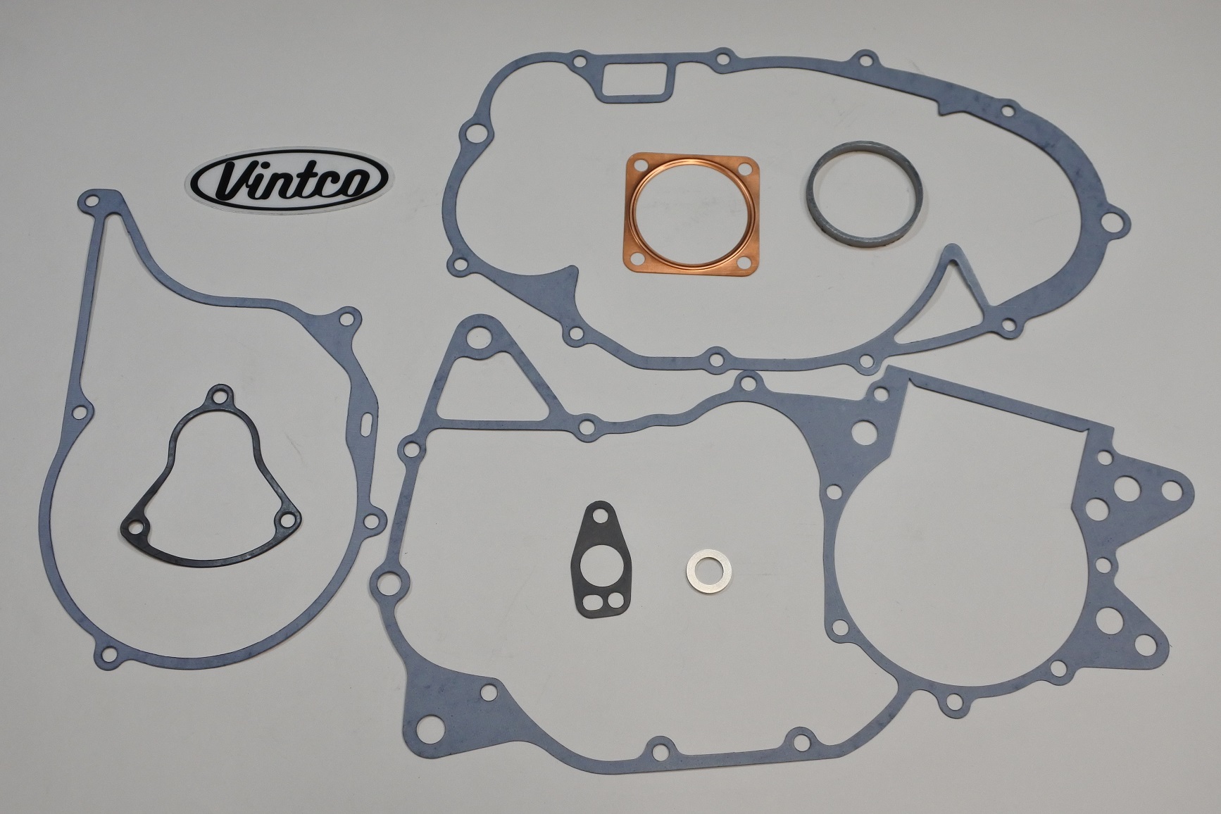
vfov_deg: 36.9
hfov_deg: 53.1
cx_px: 610
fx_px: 1221
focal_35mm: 36
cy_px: 407
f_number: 4
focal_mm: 13.4
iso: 400
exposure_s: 1/125
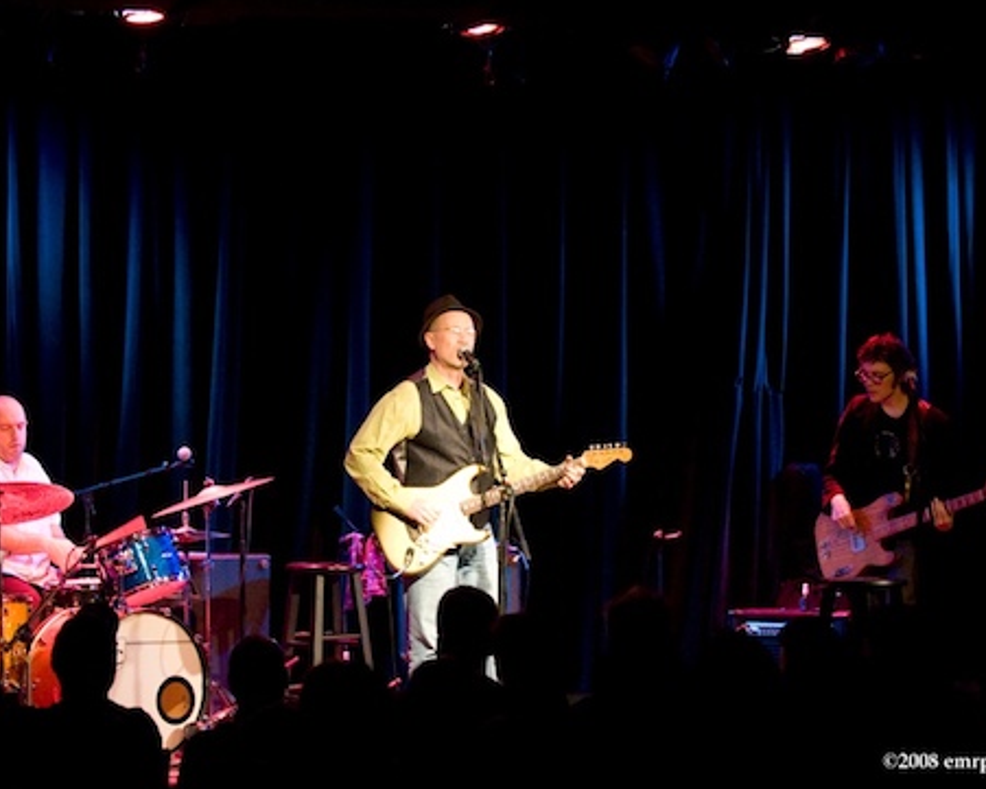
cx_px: 496
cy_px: 391
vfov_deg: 19.2
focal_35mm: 80
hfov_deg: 23.8
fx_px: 2335
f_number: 2.8
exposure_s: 1/125
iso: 5000
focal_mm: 70
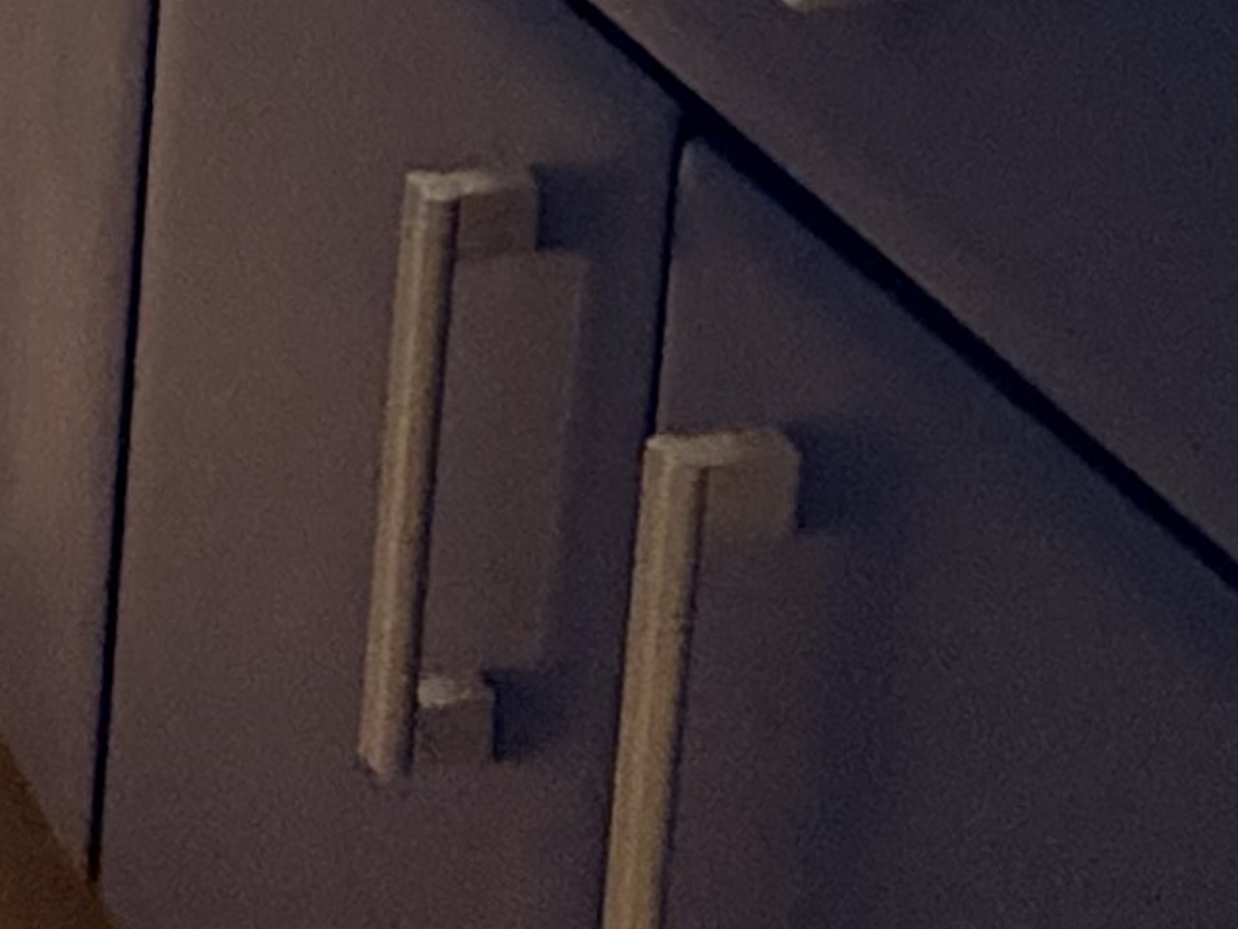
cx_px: -454
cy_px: -1033
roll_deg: -2.0
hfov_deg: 20.1
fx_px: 3148
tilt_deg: -8.2
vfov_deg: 13.8
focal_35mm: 88
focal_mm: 2.22
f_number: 2.2
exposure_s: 1/60
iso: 800
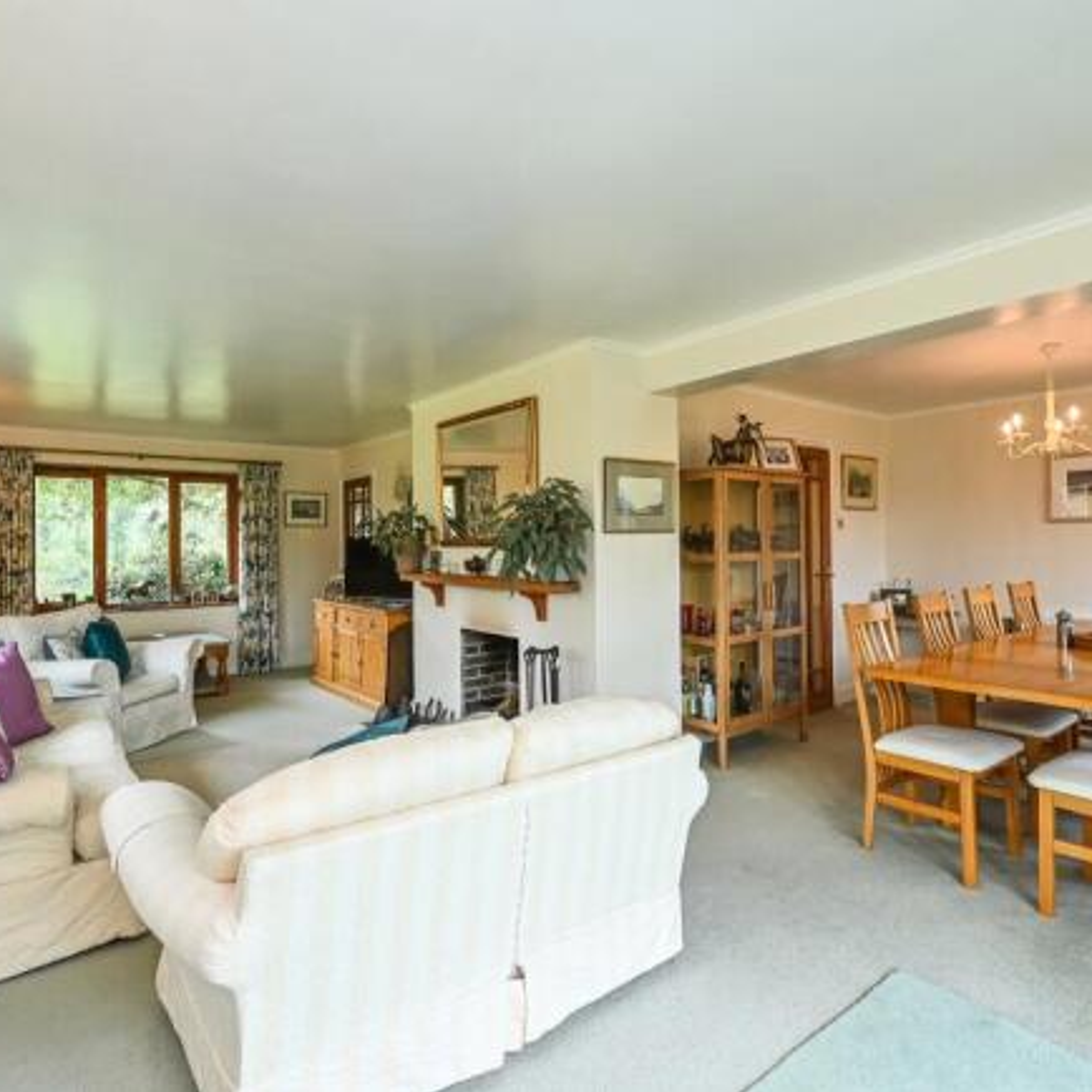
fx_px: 642
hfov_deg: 80.7
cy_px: 547
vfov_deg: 80.7
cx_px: 551
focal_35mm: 18
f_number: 9
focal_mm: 14
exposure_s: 1/13
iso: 400
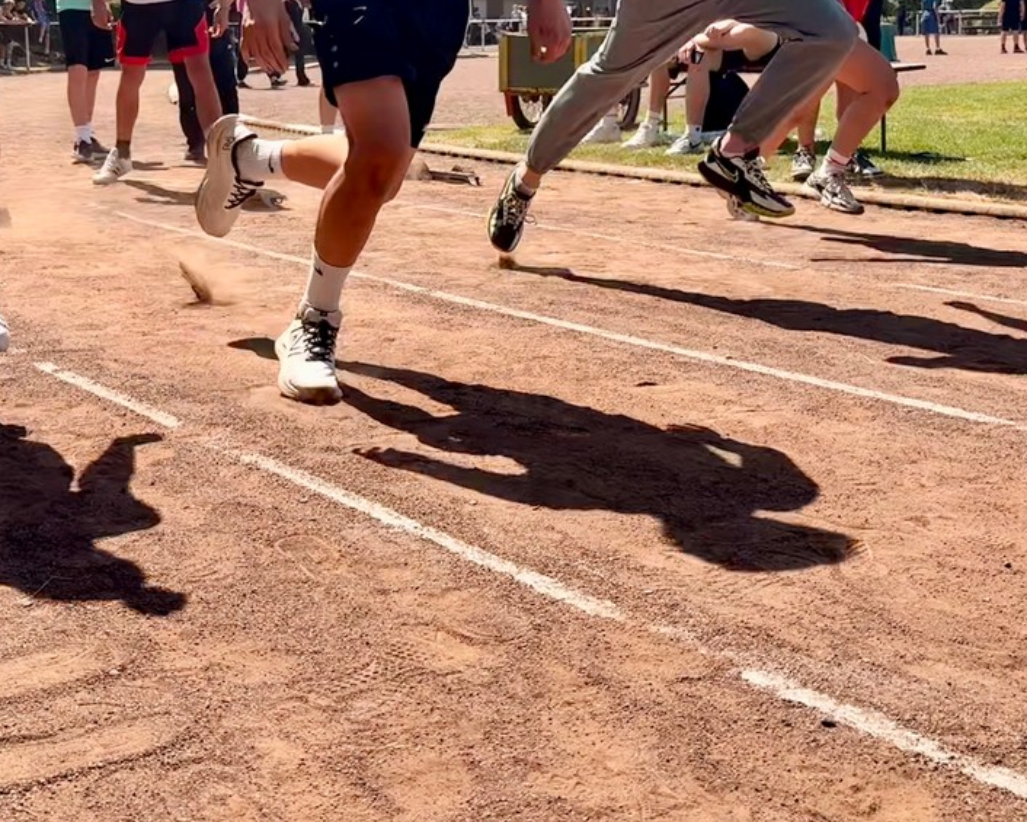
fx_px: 1398
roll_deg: +0.9
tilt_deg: -4.2
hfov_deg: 40.0
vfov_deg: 32.1
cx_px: 384
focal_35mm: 46
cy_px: 191
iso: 50
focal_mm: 5.96
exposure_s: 1/3448
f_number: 1.6
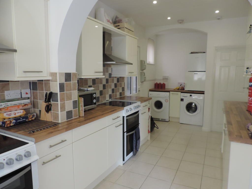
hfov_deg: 71.6
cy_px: 94
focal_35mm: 24
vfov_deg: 56.8
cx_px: 126
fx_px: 175
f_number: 3
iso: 200
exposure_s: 1/30
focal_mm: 4.3
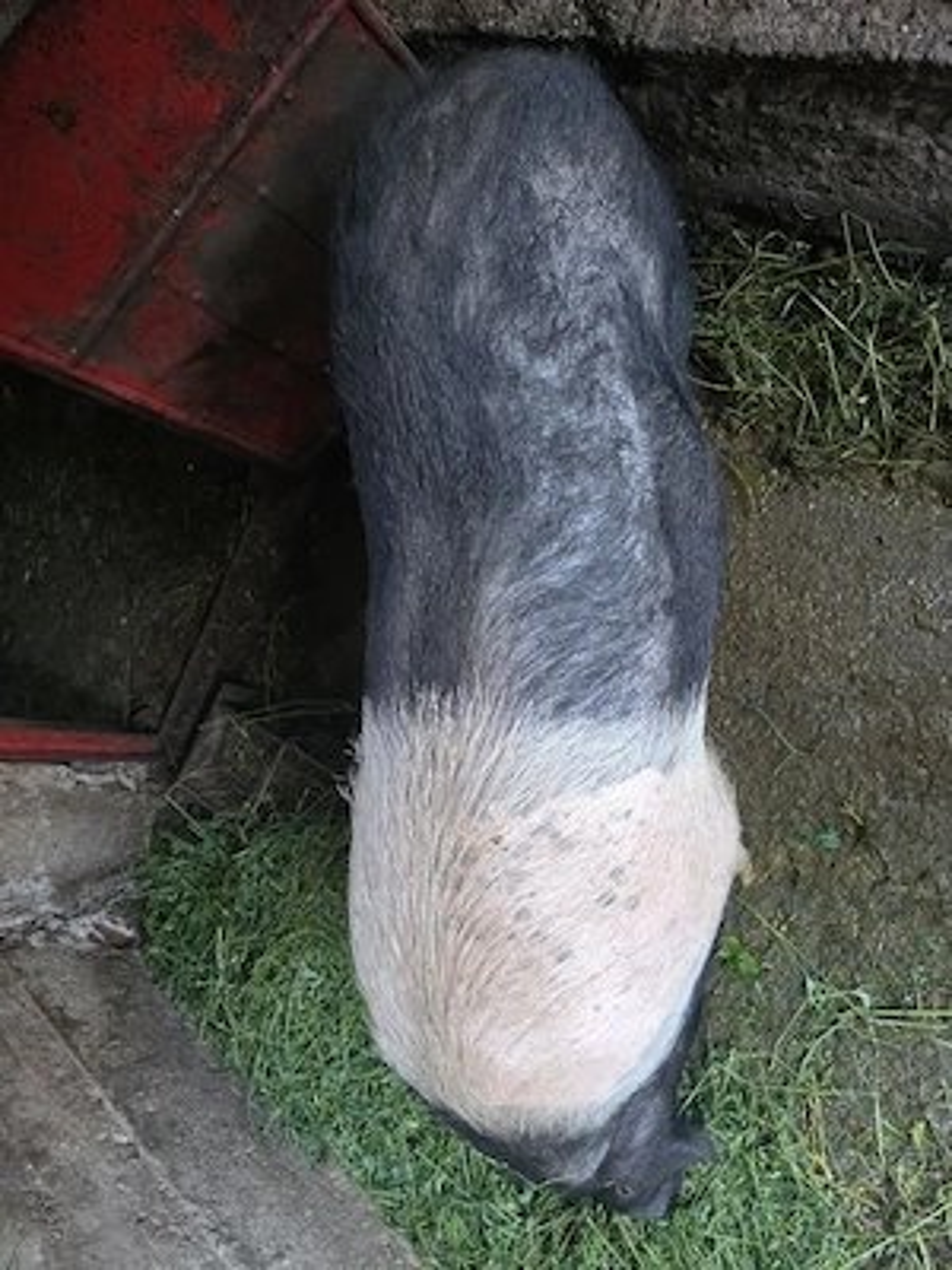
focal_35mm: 23
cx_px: 476
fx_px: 843
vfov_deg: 73.9
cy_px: 635
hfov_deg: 58.9
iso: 1600
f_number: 1.7
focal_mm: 6.3
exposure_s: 1/101
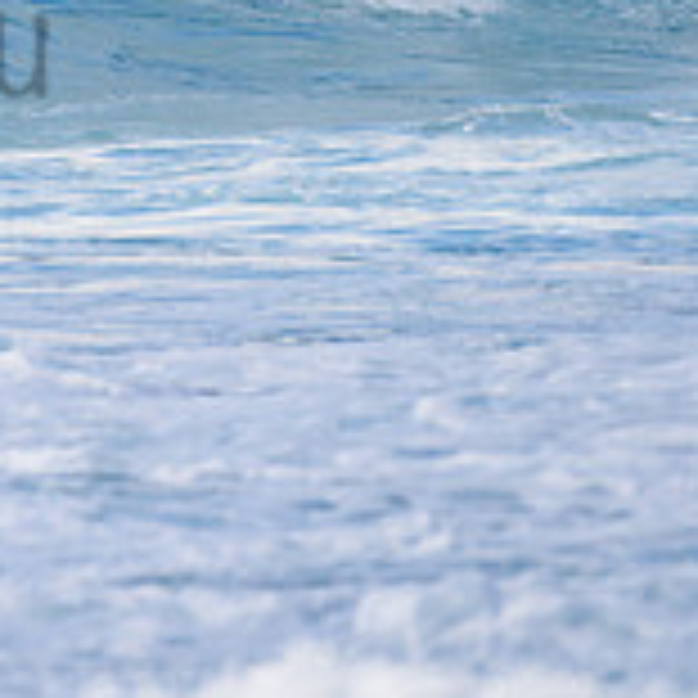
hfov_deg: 0.9
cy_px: -202
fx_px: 44622
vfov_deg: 0.9
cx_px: -146
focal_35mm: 1956
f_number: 5.6
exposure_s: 1/2000
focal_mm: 500
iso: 250
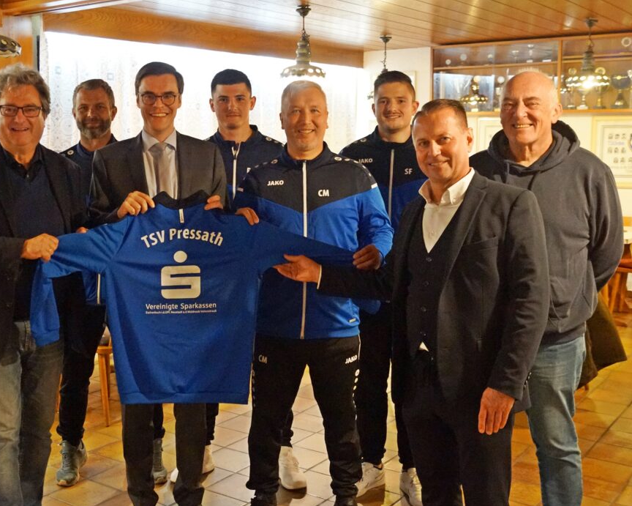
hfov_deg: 42.1
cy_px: 257
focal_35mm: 43
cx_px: 194
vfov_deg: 34.9
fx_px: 804
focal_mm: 22
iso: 3200
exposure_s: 1/15
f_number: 4
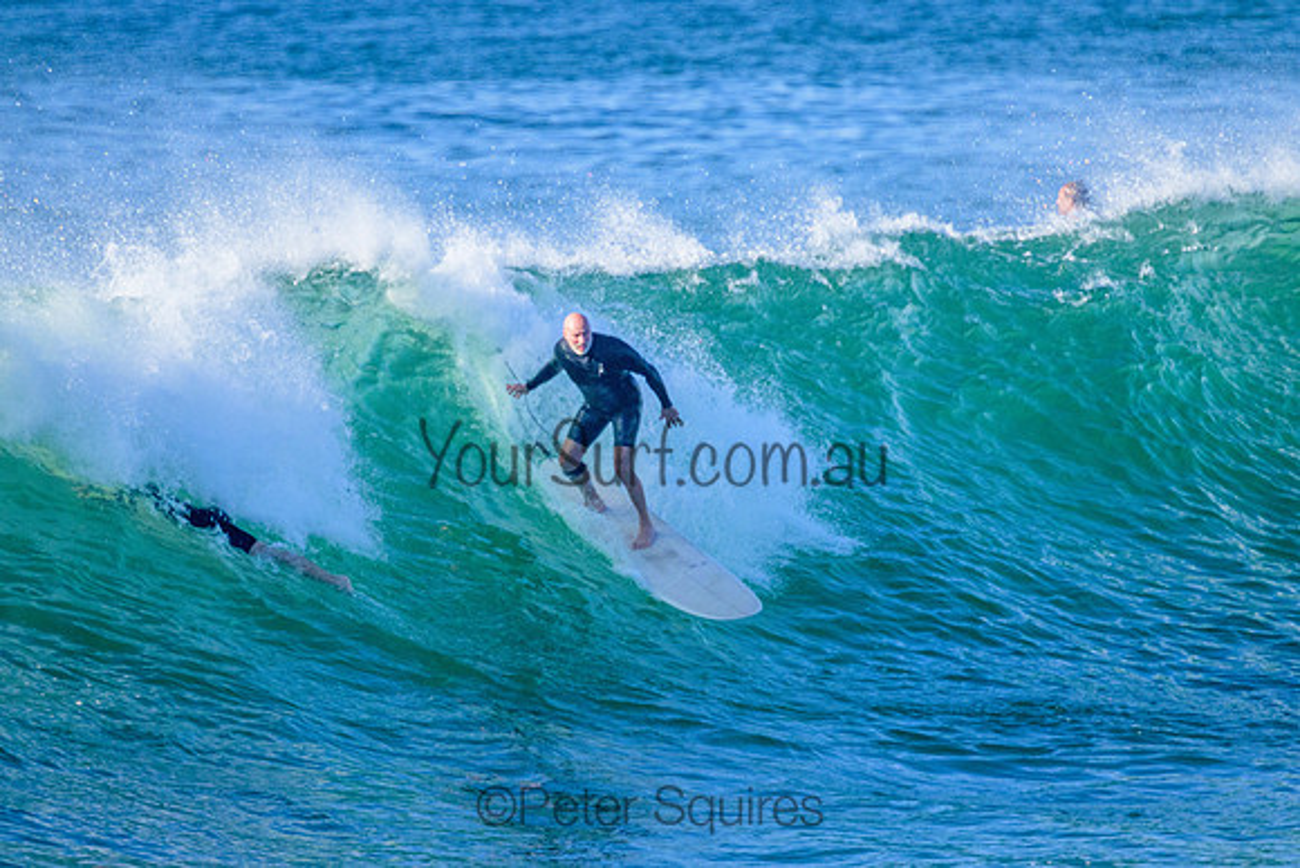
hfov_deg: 2.4
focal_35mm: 858
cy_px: 465
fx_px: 30990
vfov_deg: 1.6
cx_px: 697
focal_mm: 800
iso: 2000
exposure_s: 1/2000
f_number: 11
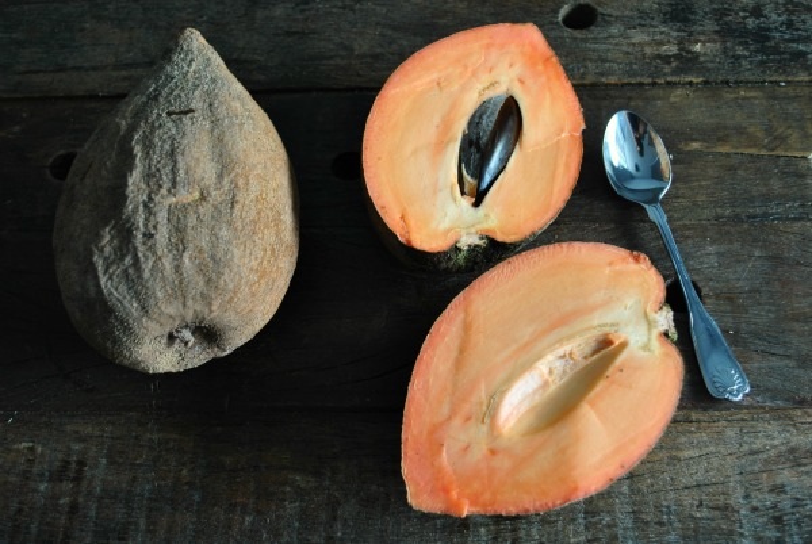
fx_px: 881
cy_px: 272
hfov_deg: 49.5
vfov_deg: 34.3
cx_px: 406
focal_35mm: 39
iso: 100
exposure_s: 1/10
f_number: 5
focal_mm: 26
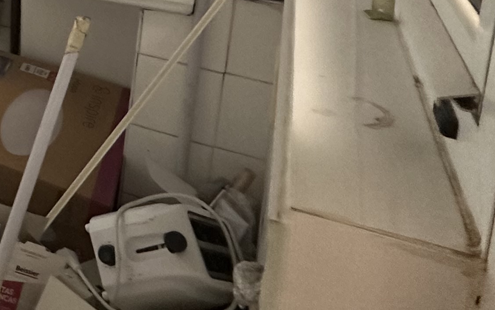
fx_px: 715
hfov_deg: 30.1
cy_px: -133
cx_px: -154
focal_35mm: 53
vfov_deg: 21.2
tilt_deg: -8.2
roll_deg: -2.4
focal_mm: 2.22
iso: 250
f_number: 2.2
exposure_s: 1/100
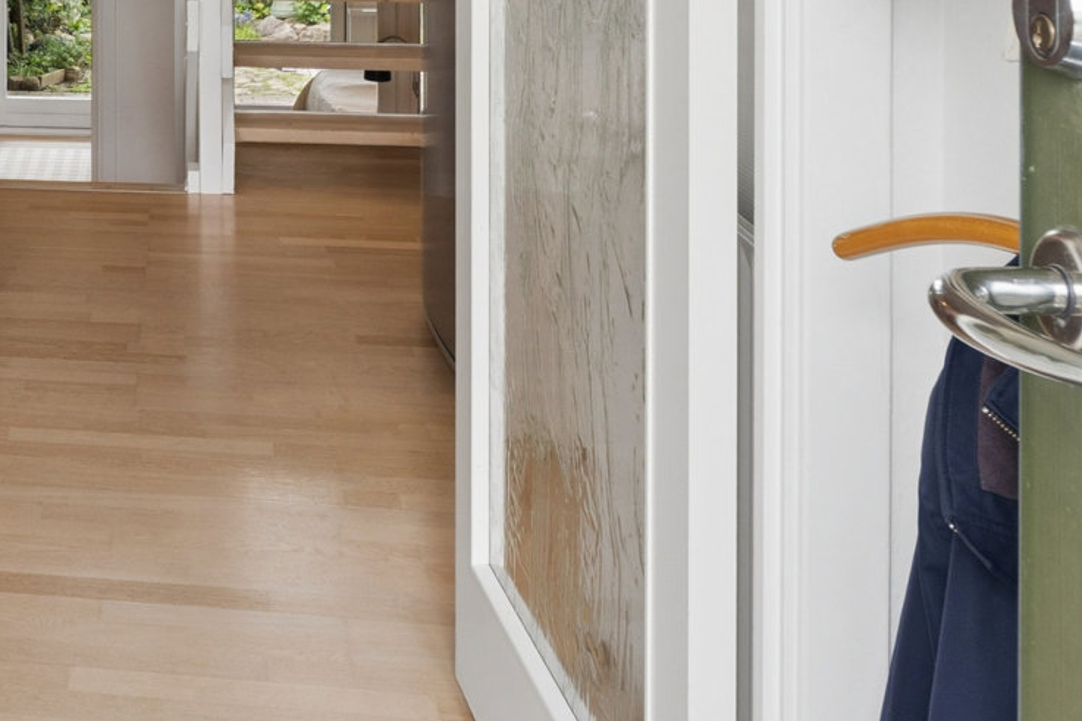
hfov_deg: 31.5
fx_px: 1713
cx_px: -75
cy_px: -220
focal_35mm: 57
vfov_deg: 21.5
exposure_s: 1/30
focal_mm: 14
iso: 200
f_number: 8
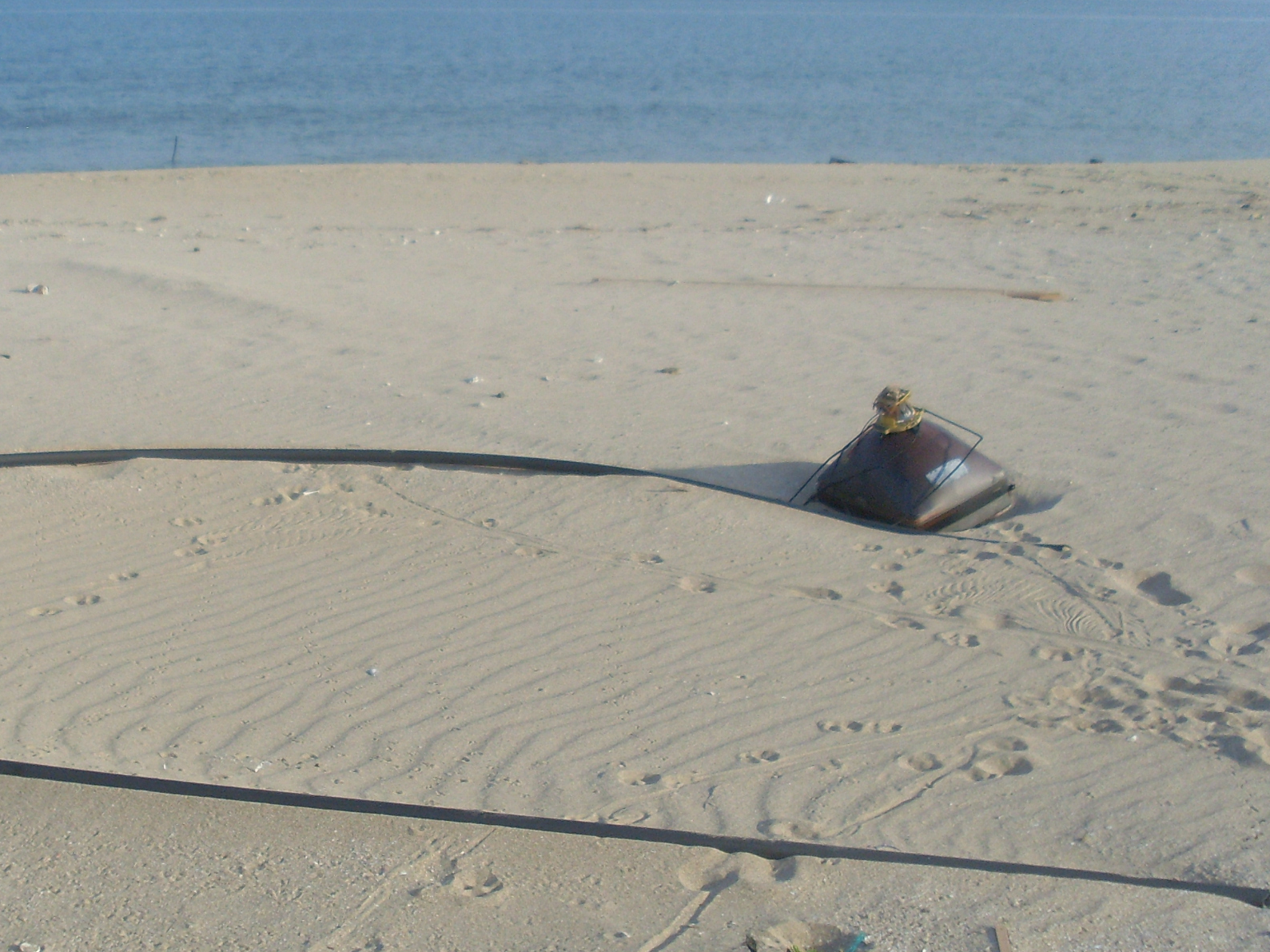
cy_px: 527
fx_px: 2274
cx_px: 461
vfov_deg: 23.6
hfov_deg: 31.0
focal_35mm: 62
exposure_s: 1/250
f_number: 7.7
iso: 80
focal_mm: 6.3
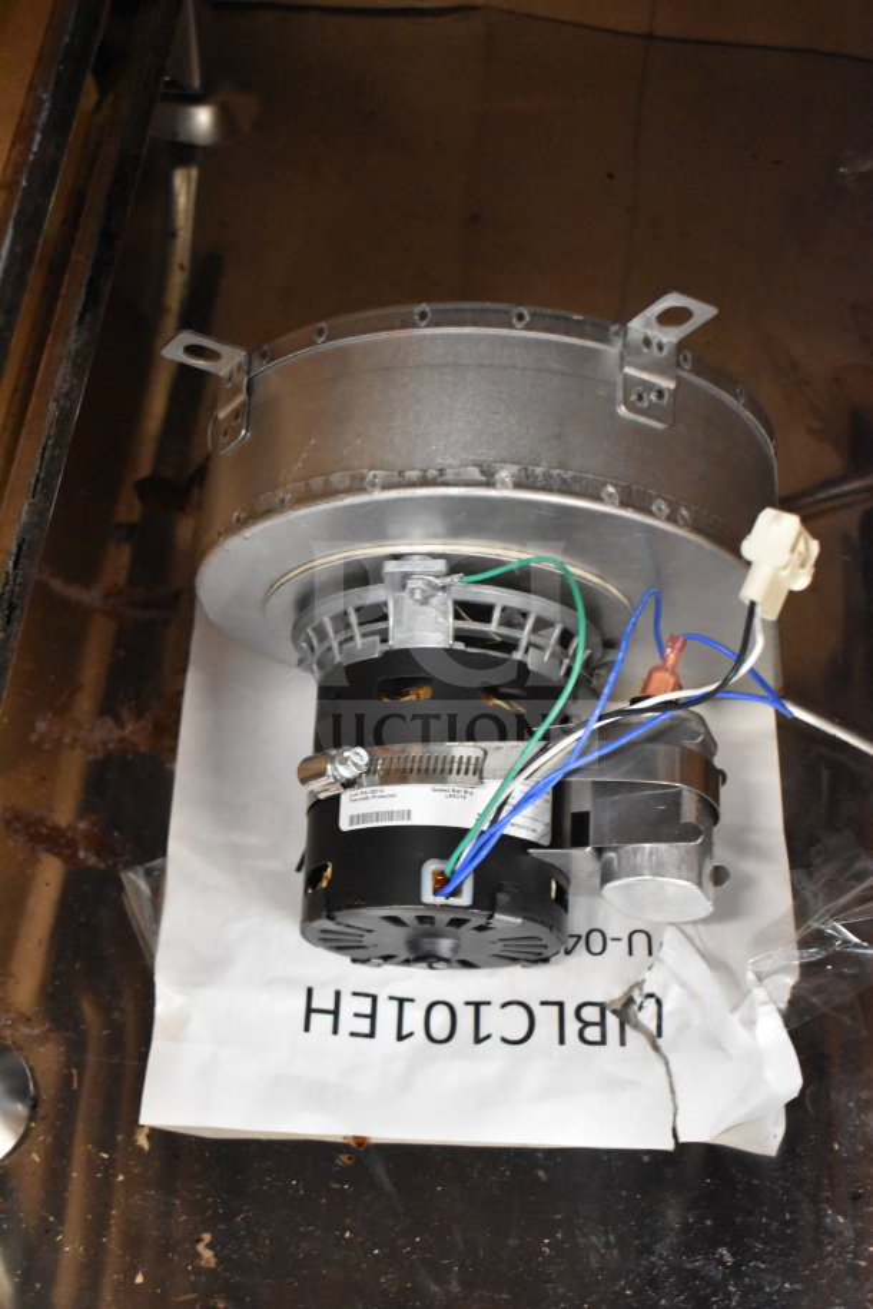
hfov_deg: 23.8
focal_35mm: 57
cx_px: 436
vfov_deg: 35.1
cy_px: 654
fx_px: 2073
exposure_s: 1/80
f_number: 4.8
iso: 6400
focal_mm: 38
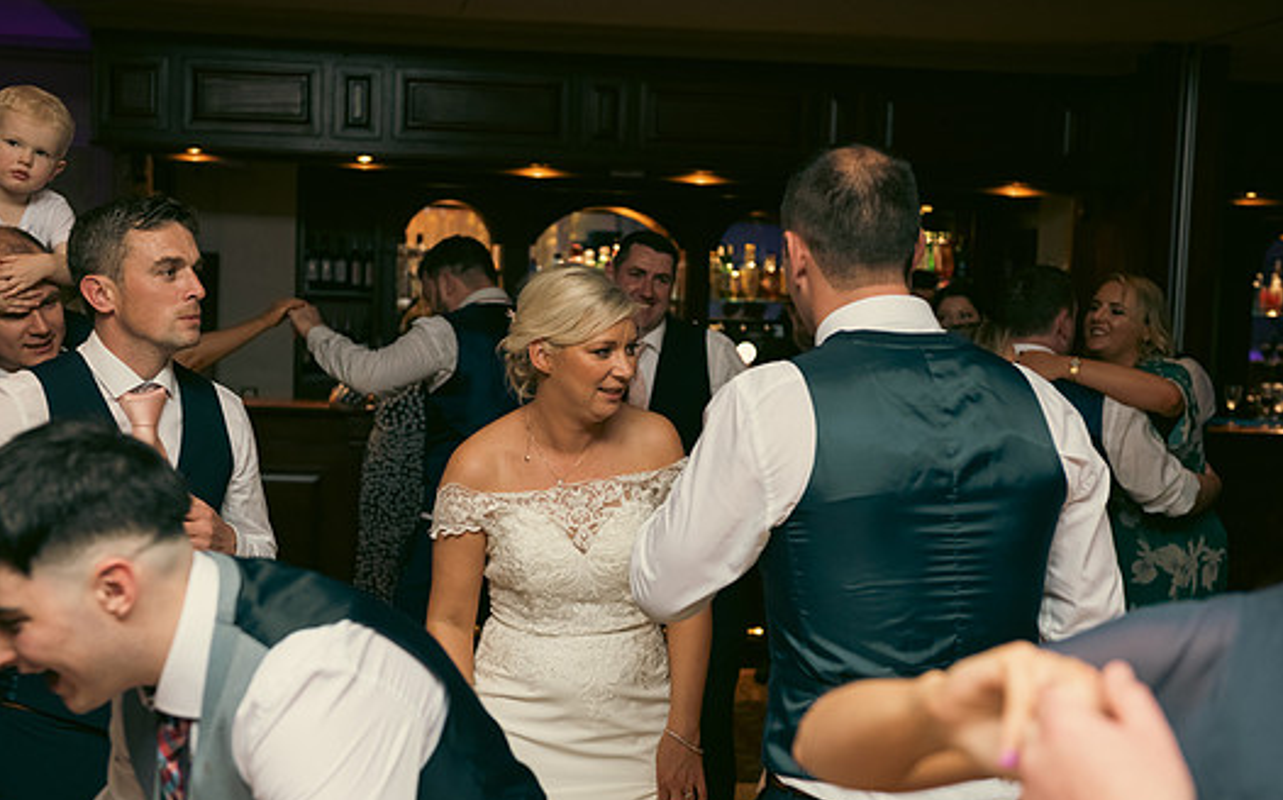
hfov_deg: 37.5
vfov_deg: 23.9
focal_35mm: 54
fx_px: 1887
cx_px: 588
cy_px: 448
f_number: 3.5
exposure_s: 1/160
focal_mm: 48
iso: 500
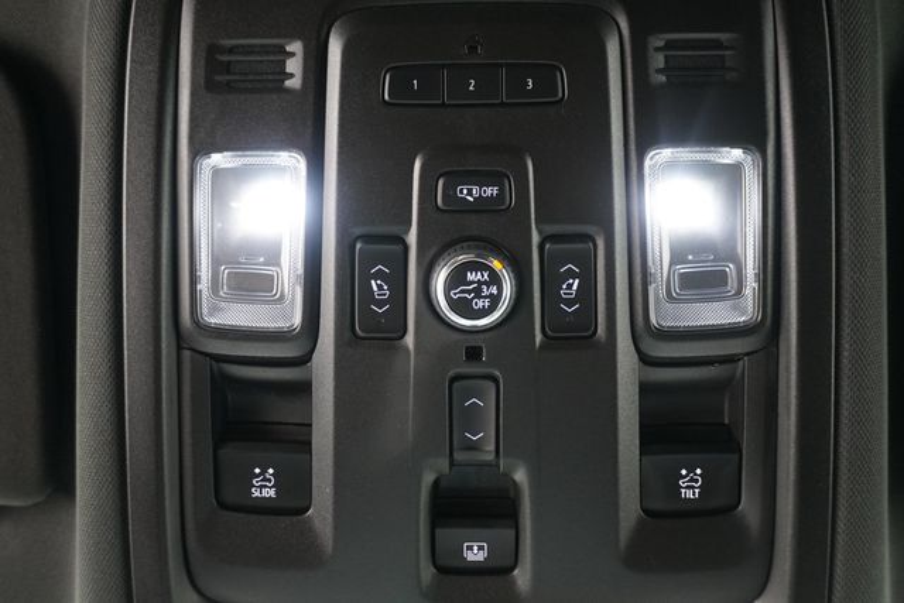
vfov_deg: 42.3
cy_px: 302
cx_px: 452
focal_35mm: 31
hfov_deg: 60.3
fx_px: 779
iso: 3200
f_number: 4
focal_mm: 21
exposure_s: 1/60
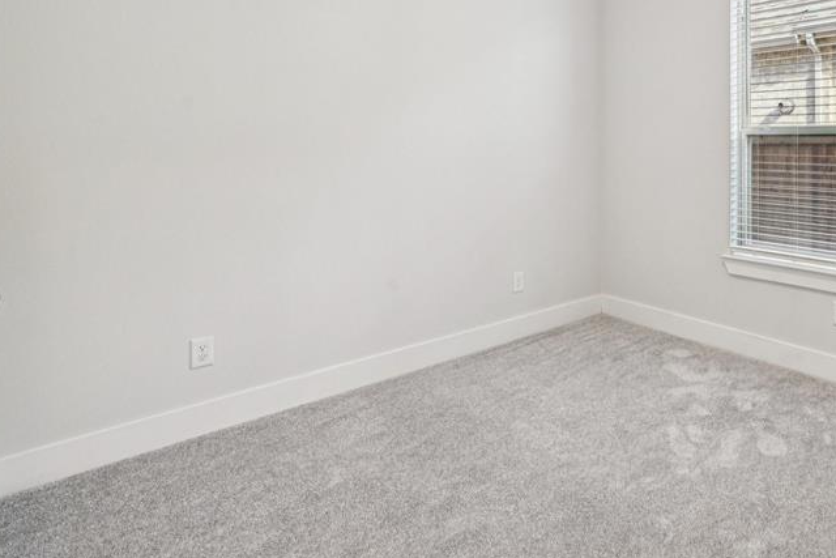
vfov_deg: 49.4
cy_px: 133
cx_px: 632
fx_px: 576
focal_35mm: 25
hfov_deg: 67.1
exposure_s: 1/25
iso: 400
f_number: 8
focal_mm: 15.5
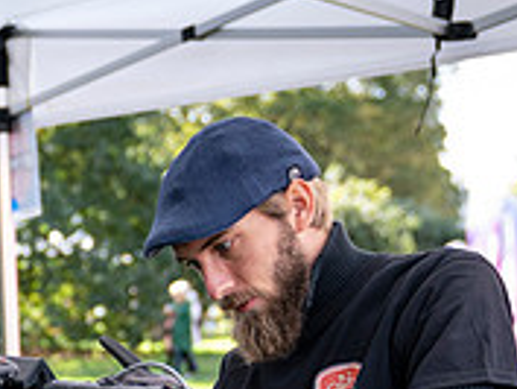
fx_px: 1599
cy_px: 531
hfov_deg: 17.3
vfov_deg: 13.3
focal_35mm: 107
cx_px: -137
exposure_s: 1/1250
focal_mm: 34
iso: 1000
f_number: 2.8
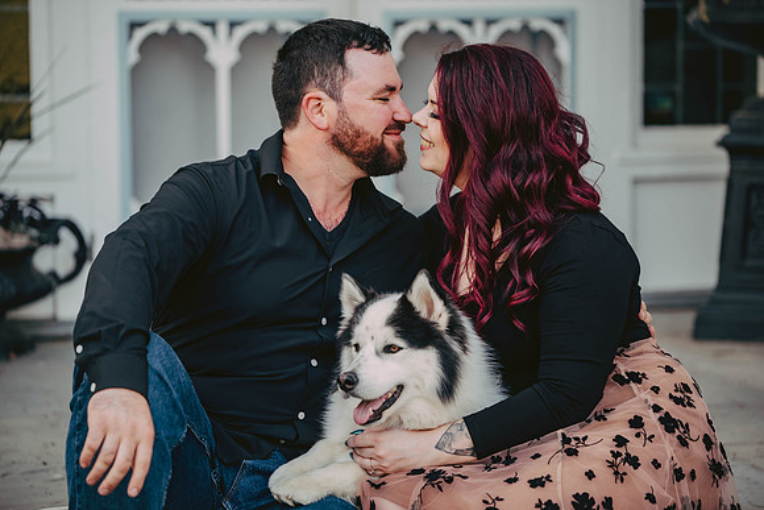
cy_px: 255
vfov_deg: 11.2
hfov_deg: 16.8
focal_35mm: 122
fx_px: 2590
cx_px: 382
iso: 400
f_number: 2.8
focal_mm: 122
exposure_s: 1/320
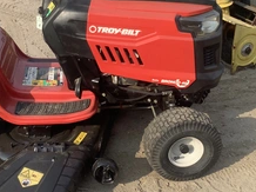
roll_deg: +1.1
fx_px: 421
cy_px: 71
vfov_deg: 25.5
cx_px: 62
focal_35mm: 57
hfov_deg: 33.1
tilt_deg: -24.4
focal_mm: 3.3
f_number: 2.4
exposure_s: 1/458
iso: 25
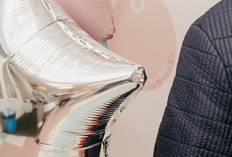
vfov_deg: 6.2
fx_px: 1436
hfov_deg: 8.7
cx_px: 457
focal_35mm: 222
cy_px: 38
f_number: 4
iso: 400
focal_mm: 35
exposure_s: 1/160
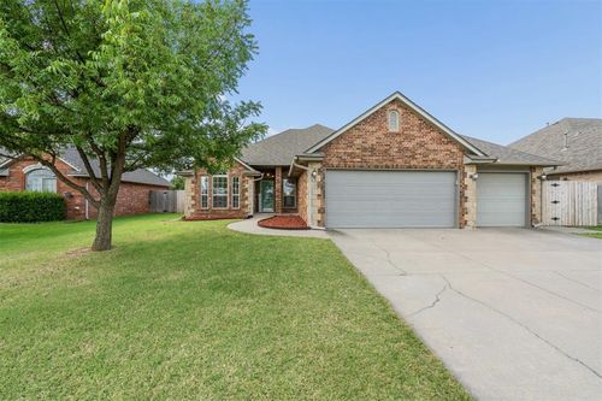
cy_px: 200
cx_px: 301
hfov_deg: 96.8
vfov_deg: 73.7
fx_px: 267
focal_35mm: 16
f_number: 8
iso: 200
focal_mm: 16
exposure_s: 1/250
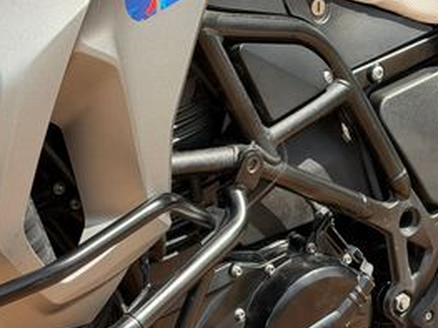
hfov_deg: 16.8
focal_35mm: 117
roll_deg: +0.3
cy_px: 280
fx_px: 1480
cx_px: 315
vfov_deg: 12.6
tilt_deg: -21.2
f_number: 1.78
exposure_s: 1/1575
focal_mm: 6.76
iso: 64
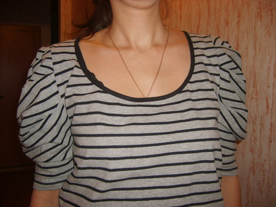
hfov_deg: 52.6
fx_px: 279
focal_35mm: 35
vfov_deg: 40.7
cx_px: 138
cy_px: 104
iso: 100
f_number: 2.8
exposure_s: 1/45
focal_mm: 5.8
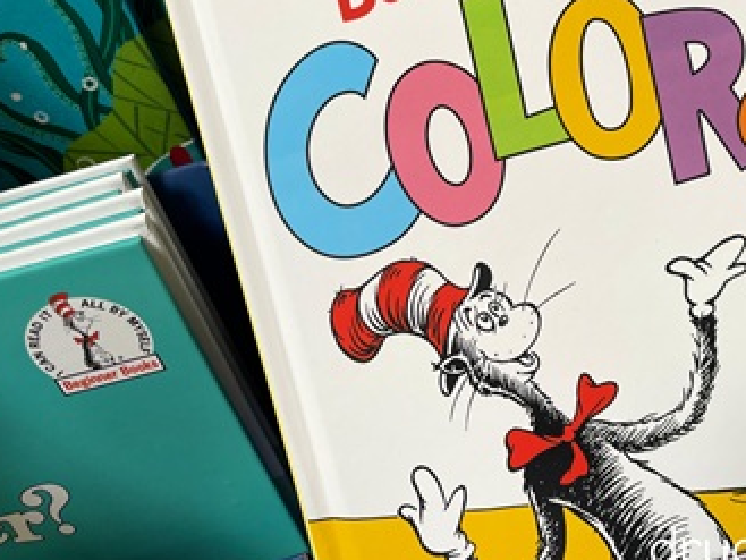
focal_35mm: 38
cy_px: 162
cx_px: 533
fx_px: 819
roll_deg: +12.0
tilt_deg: -40.2
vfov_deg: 37.1
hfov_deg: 47.6
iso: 32
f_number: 1.6
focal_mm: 5.1
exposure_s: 1/122
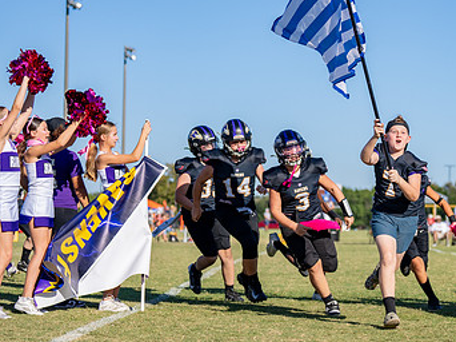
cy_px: 209
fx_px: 1540
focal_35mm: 117
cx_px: 358
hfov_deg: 16.7
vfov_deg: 12.6
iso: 160
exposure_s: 1/3200
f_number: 2.8
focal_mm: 70
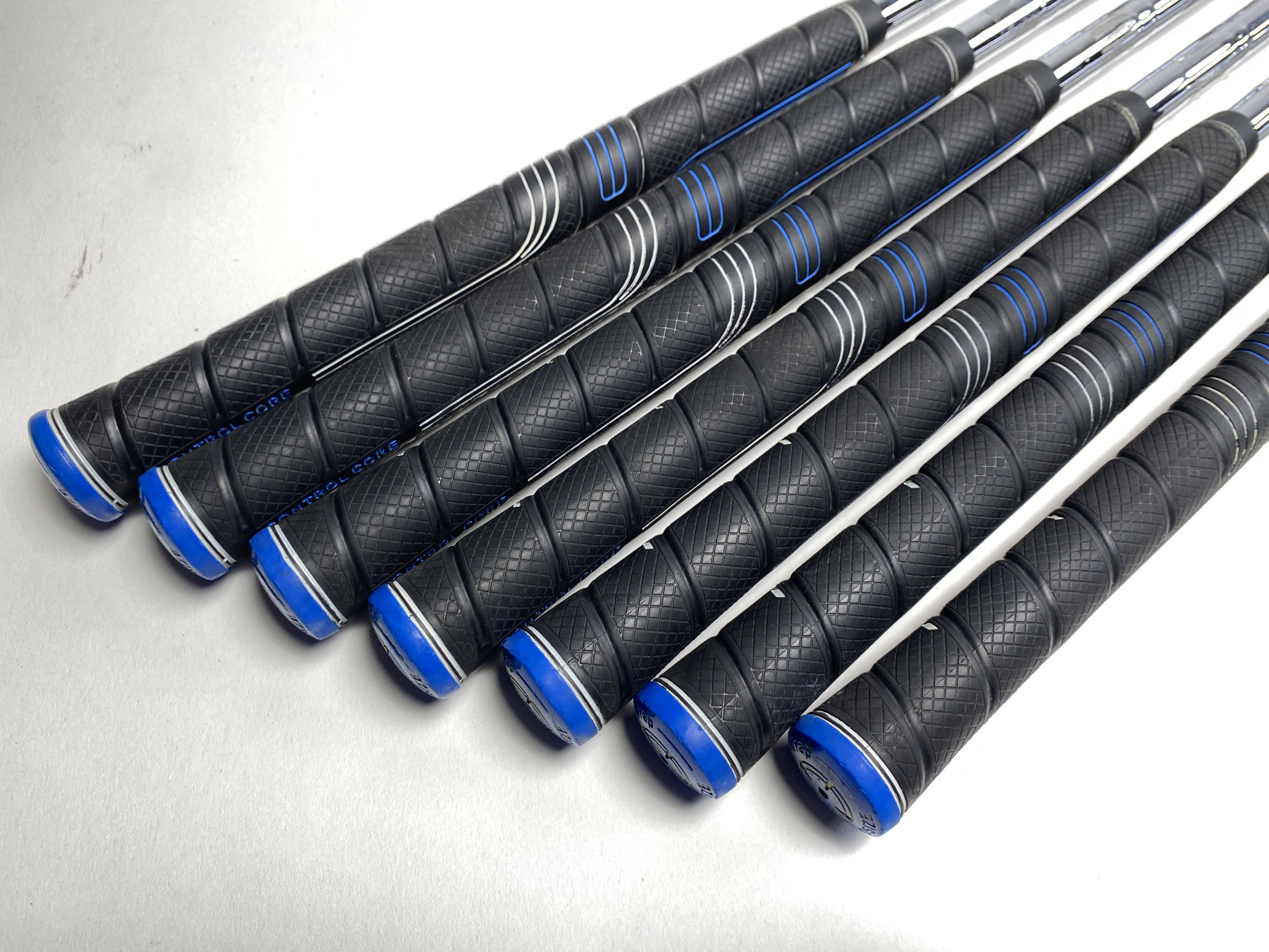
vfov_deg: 53.1
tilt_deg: -66.2
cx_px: 634
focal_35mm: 26
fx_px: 953
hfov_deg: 67.3
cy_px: 476
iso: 50
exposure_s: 1/120
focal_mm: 4.25
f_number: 1.8
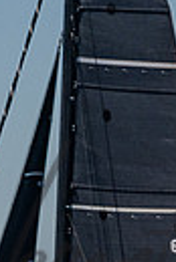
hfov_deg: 1.3
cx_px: 82
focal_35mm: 1047
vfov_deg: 2.0
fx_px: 7657
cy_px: 256
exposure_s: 1/5000
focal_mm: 200
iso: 640
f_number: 8
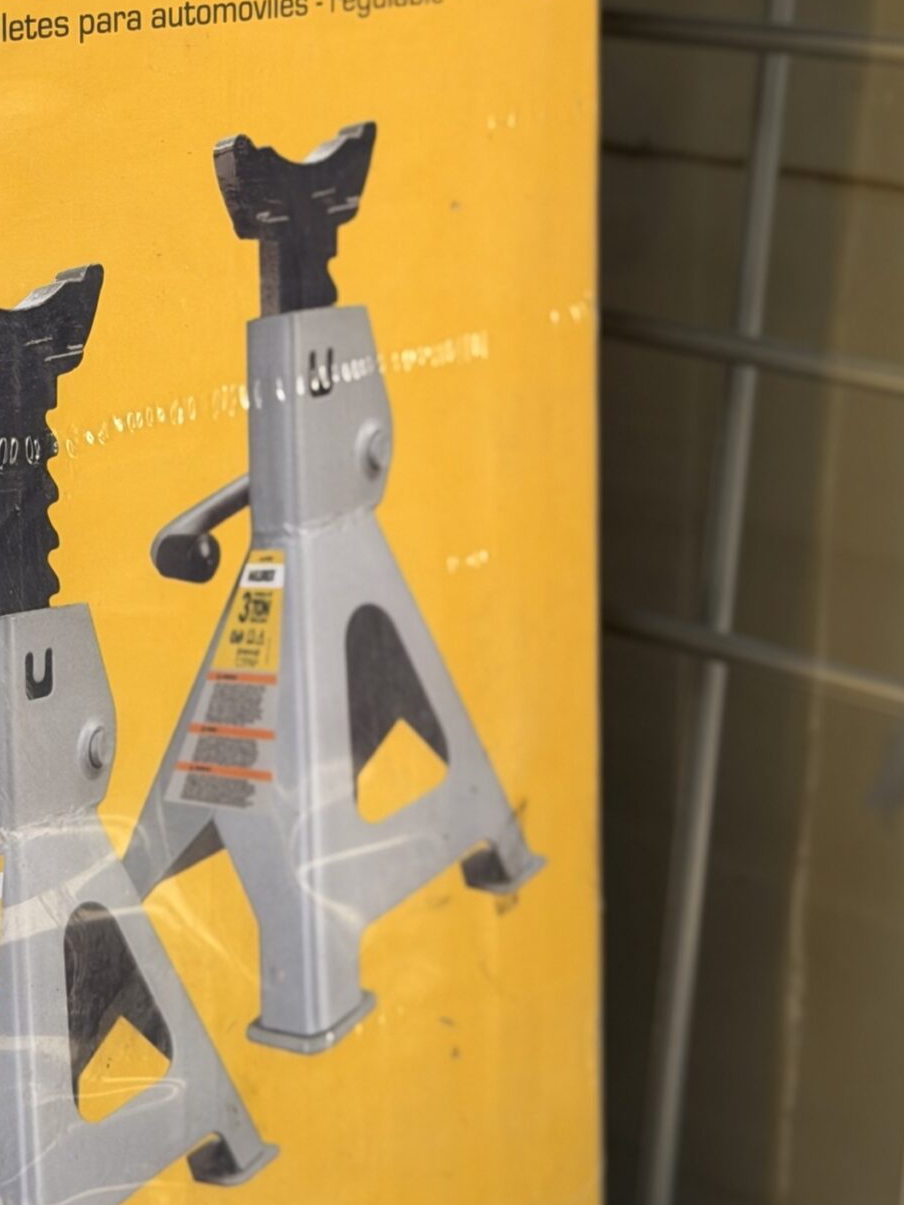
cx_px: 10
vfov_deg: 19.1
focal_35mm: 102
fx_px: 3551
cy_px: 232
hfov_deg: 14.3
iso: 50
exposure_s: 1/100
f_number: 1.78
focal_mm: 6.76
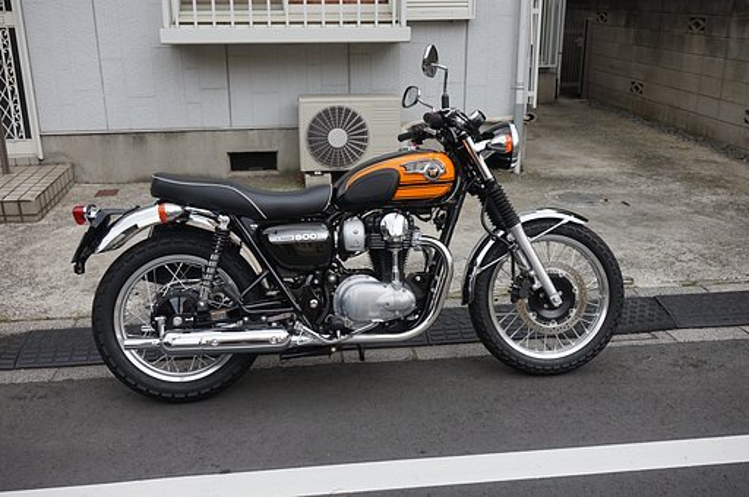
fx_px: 706
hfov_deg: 55.9
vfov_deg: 38.8
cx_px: 374
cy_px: 248
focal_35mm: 34
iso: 100
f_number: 5.6
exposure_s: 1/160
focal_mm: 23
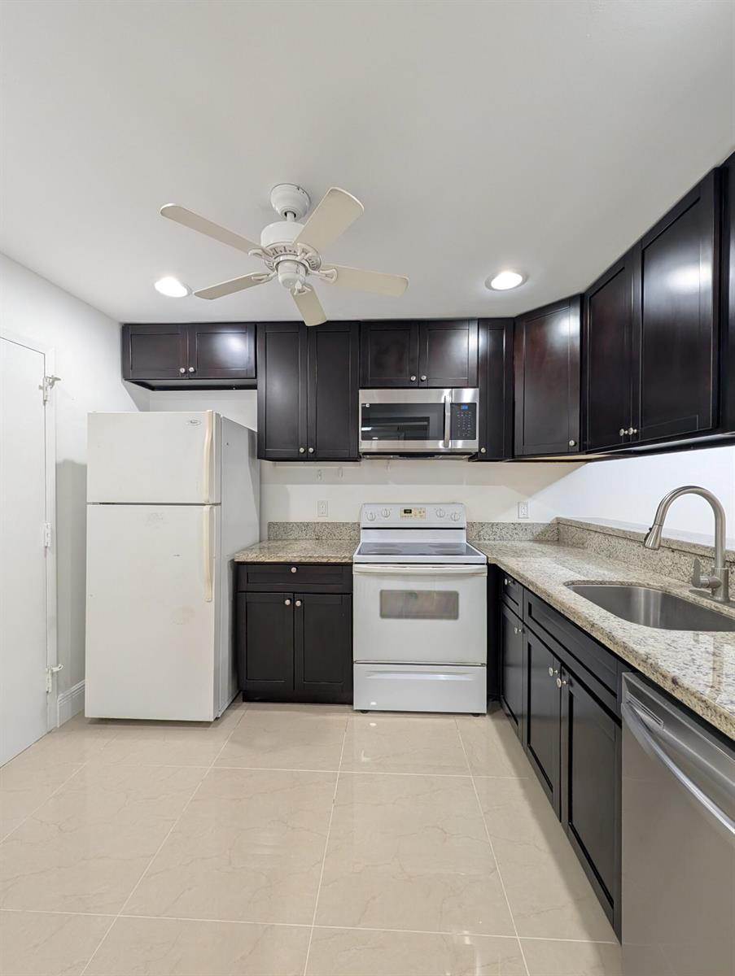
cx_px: 368
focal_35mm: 12
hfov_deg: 94.6
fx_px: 339
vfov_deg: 110.5
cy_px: 488
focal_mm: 2.02
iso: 155
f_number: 1.7
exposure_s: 1/60
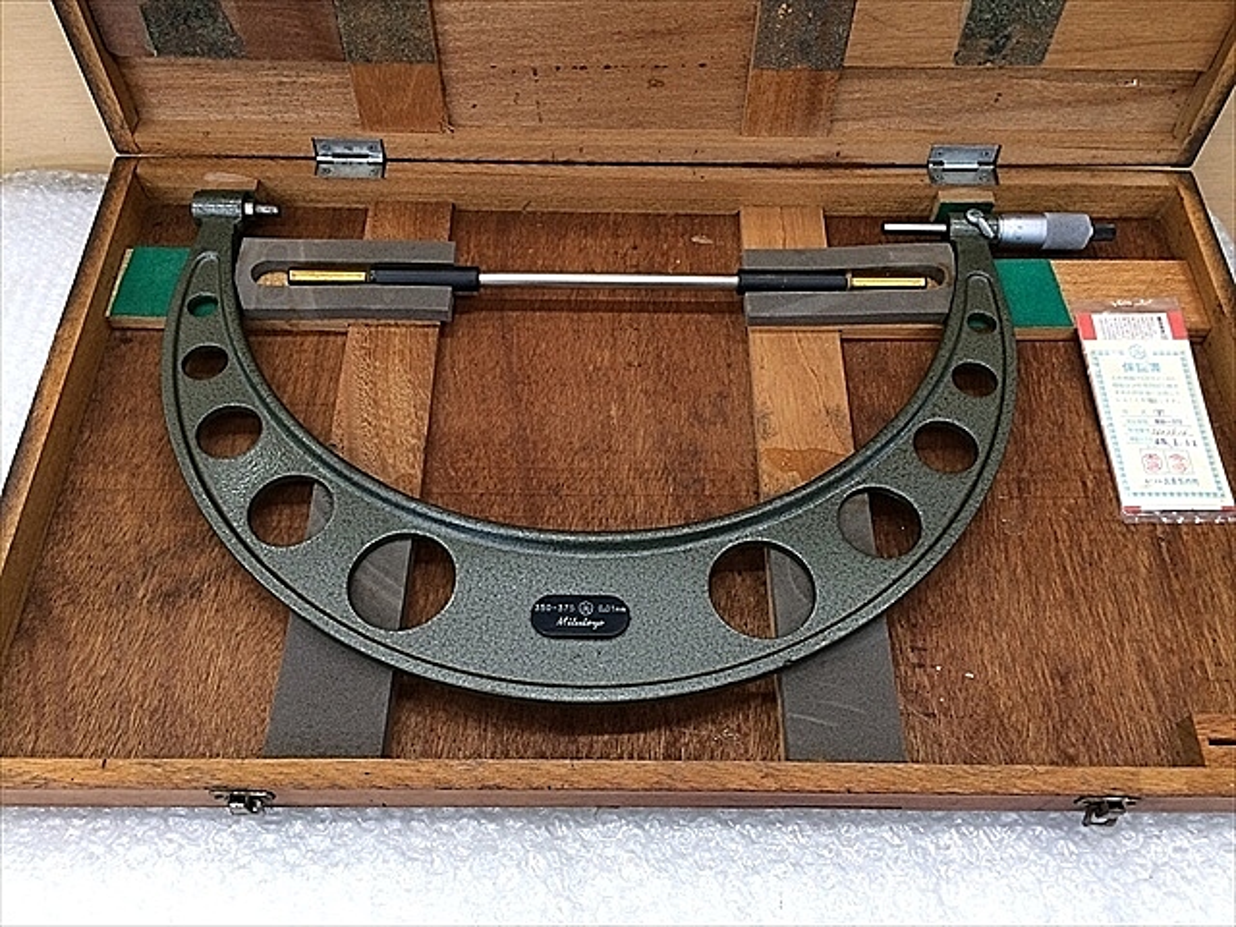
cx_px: 618
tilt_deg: -58.4
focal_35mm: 29
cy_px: 464
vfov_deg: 48.2
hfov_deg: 61.7
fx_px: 1035
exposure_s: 1/30
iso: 80
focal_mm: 4.15
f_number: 2.2
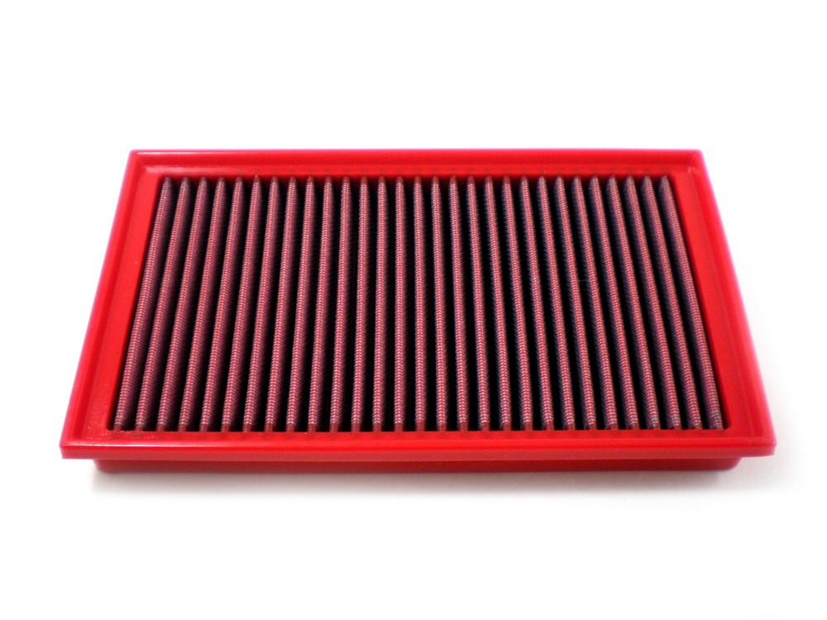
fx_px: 908
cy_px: 310
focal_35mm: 38
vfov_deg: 37.7
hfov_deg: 49.0
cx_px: 414
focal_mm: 6.3
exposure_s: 1/66.1
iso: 163
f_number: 3.1
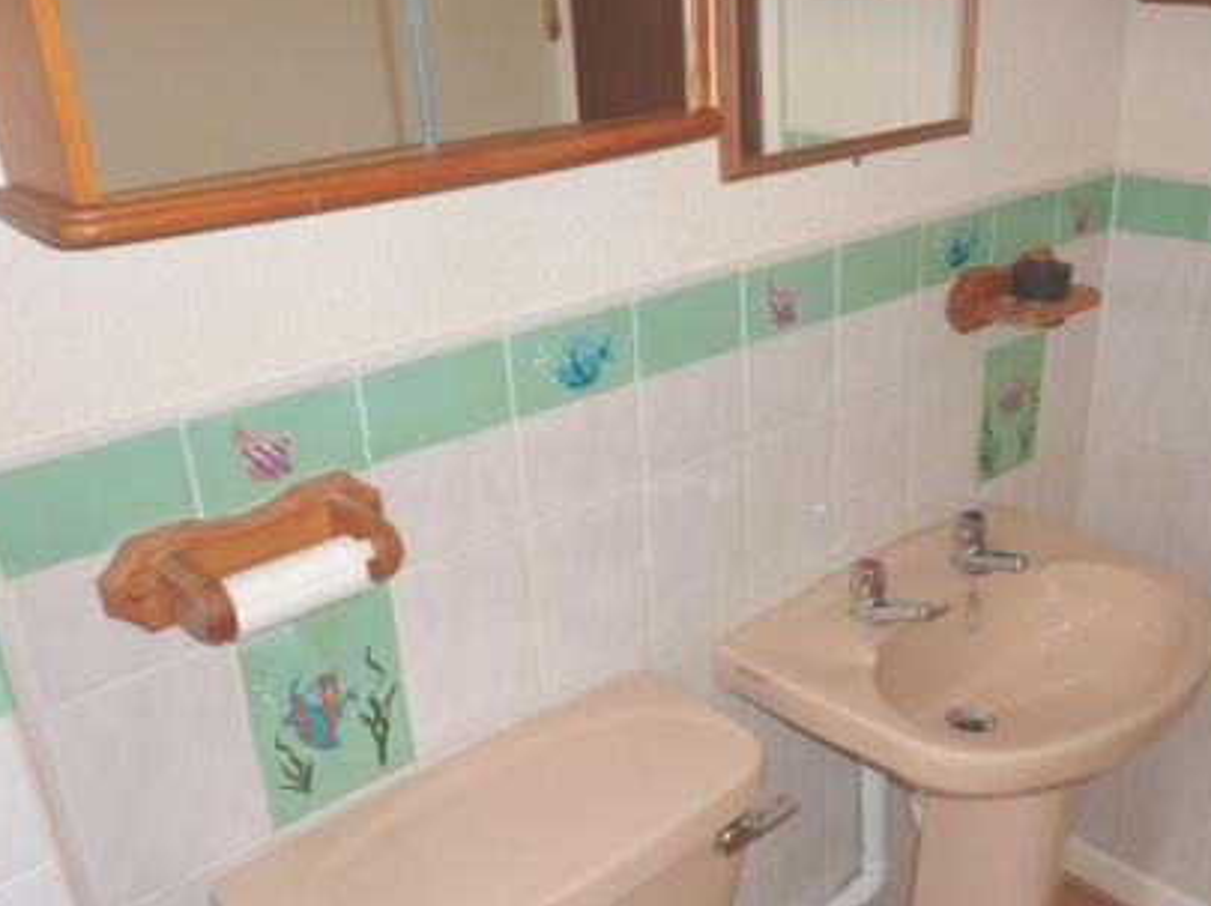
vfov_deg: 39.3
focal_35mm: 36
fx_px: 1258
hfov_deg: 51.0
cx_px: 740
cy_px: 582
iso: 80
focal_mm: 4.1
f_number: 3.3
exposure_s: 1/30
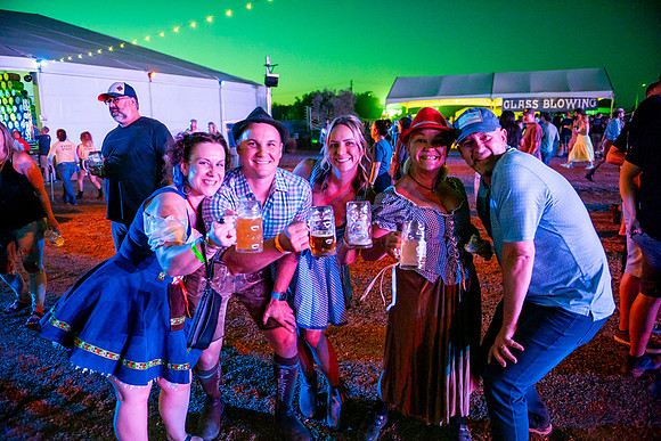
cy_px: 220
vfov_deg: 53.2
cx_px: 330
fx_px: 441
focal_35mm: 24
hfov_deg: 73.7
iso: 2500
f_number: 2.8
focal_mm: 24
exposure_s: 1/160
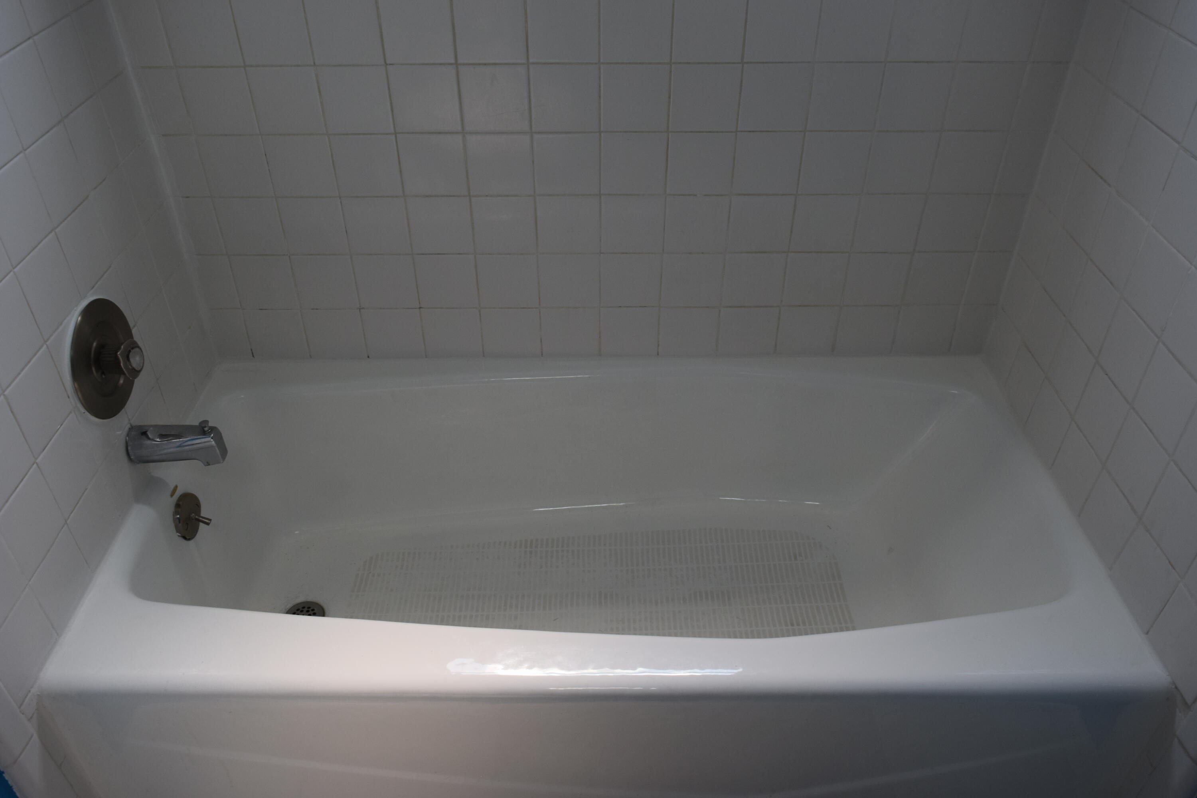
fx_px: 898
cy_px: 399
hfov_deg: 67.4
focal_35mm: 27
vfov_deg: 47.9
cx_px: 598
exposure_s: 1/125
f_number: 5.6
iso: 400
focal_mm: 18
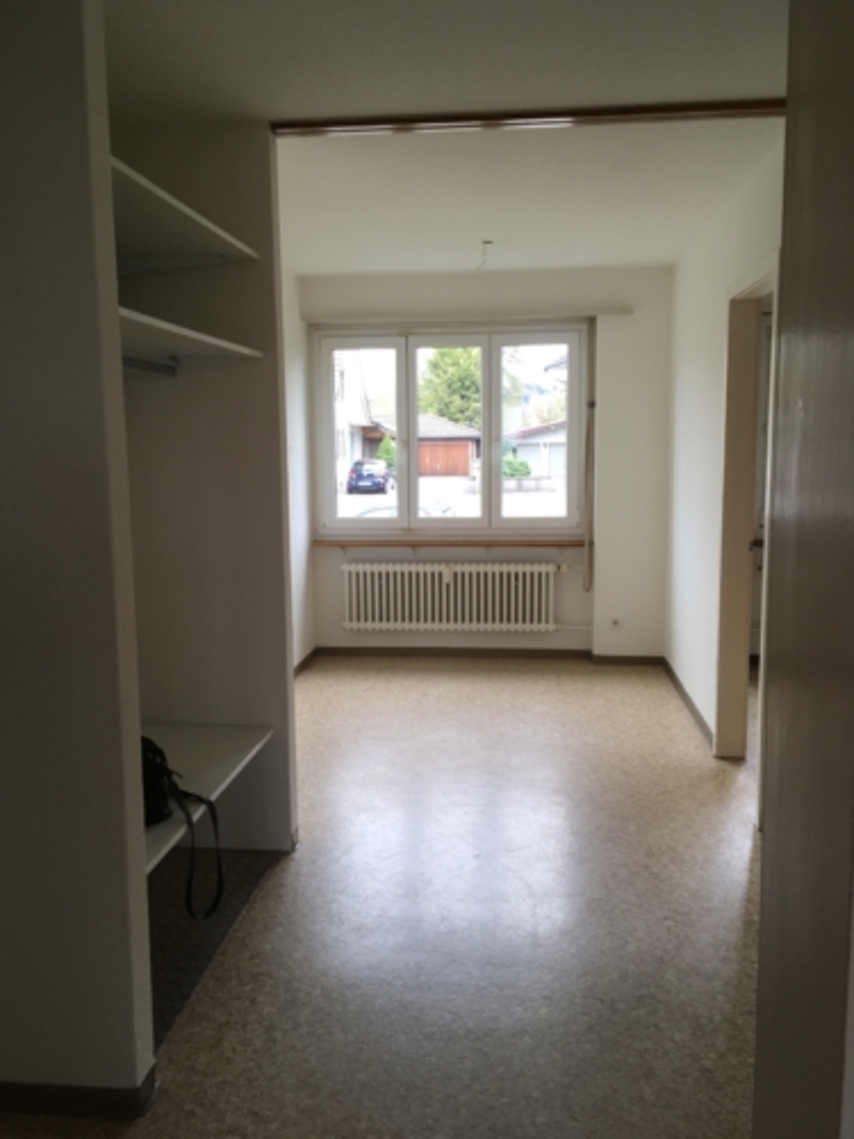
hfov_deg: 48.2
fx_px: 954
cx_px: 427
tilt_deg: -8.1
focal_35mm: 29
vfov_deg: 61.7
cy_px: 570
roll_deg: +0.5
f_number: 2.2
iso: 25
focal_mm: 4.15
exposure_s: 1/50
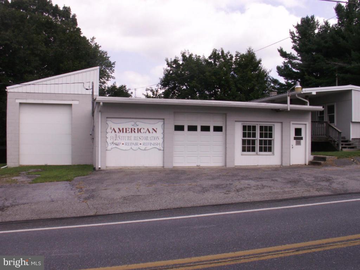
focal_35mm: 35
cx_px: 180
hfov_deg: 52.6
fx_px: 364
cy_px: 135
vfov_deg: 40.7
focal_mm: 5.86
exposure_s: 1/200
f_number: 7.1
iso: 50
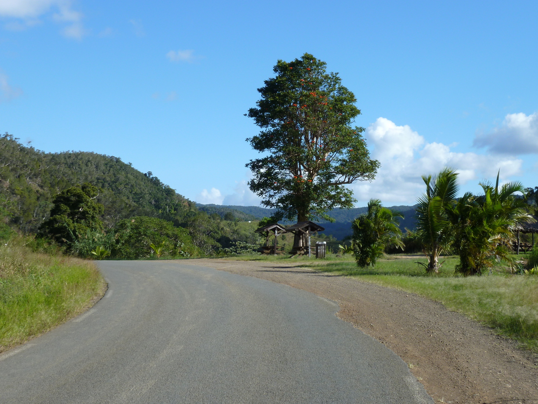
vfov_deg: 24.8
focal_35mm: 59
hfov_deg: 32.7
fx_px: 917
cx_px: 269
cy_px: 202
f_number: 3.9
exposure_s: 1/500
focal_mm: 9.7
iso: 80
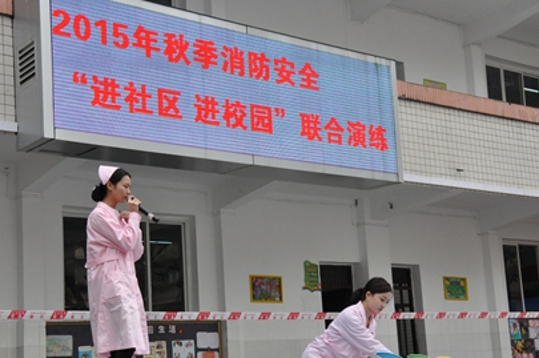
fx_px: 942
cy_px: 210
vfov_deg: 21.5
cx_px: 257
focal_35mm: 63
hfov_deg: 31.9
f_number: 11
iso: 1600
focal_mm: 34
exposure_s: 1/500
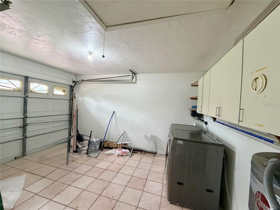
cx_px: 140
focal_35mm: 14
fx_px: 113
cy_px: 105
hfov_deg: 102.1
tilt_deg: -1.0
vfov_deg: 85.7
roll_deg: -3.3
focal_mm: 2.22
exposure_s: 1/60
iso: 500
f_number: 2.2
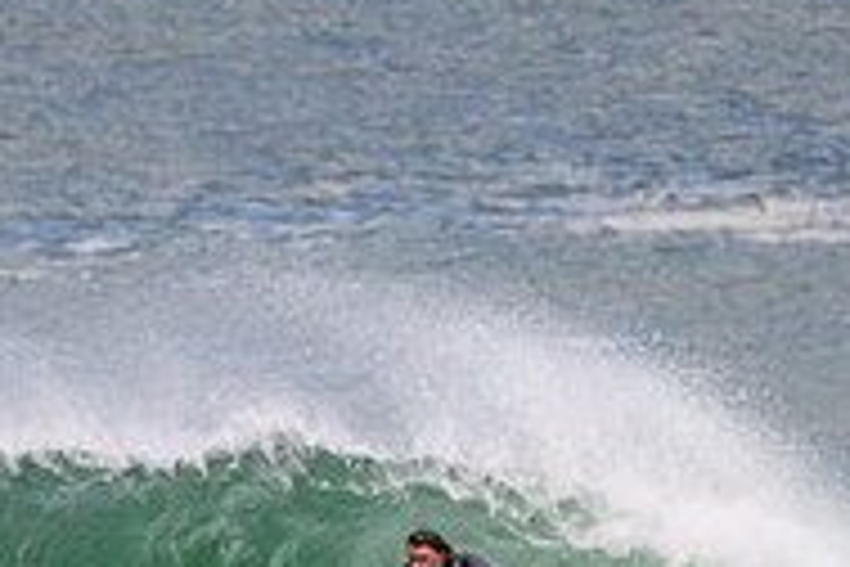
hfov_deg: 0.6
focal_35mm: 3372
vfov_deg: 0.4
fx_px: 79610
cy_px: 867
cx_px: 183
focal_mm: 800
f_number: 11
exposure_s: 1/2000
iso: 1000
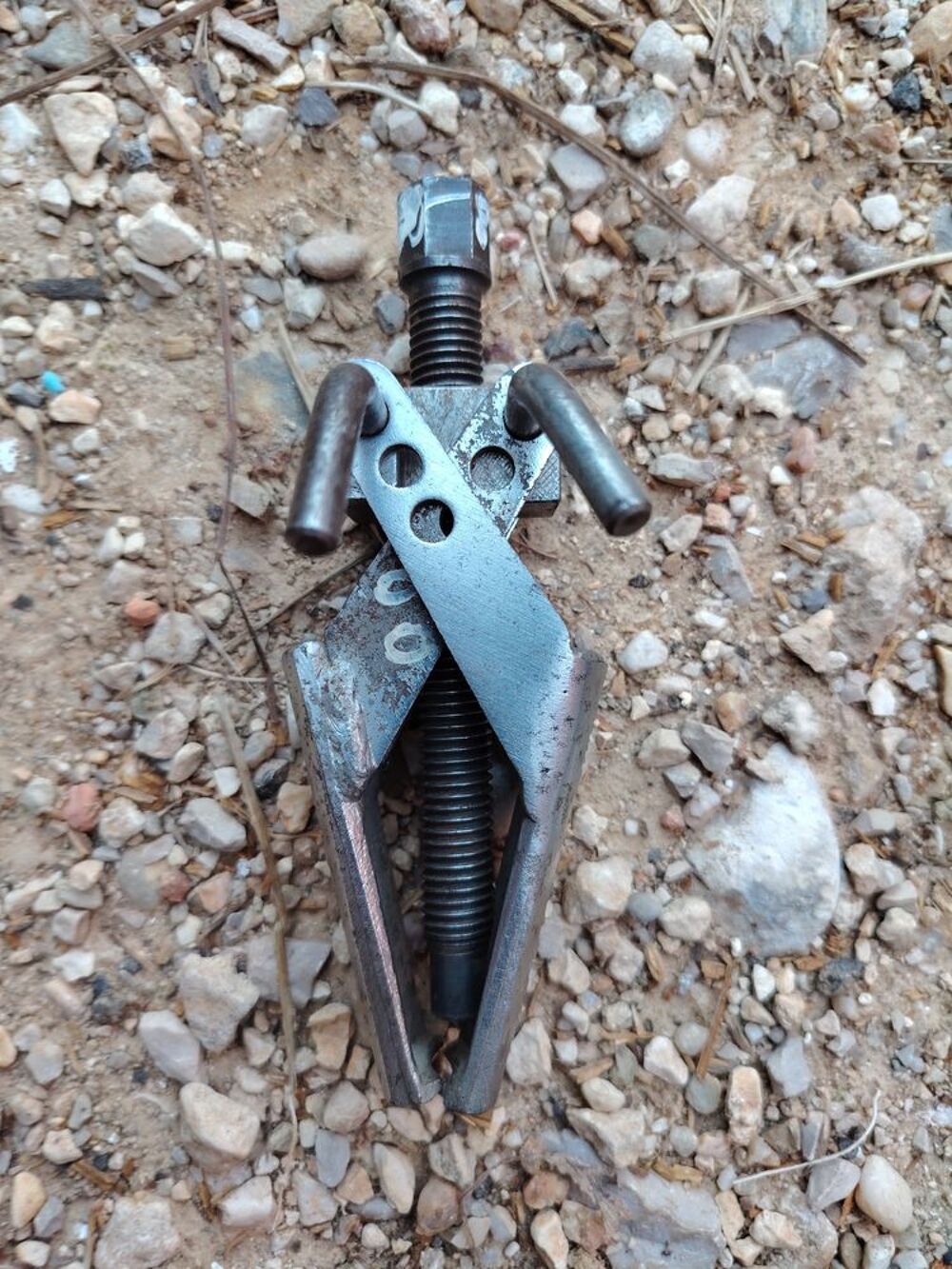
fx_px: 880
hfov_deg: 56.8
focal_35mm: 24
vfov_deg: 71.6
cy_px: 634
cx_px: 476
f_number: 1.75
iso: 666
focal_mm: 5.25
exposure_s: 1/100
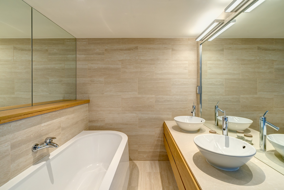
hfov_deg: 96.7
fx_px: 126
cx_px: 142
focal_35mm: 16
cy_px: 95
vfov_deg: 73.8
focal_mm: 16
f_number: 10
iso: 400
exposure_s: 1/13
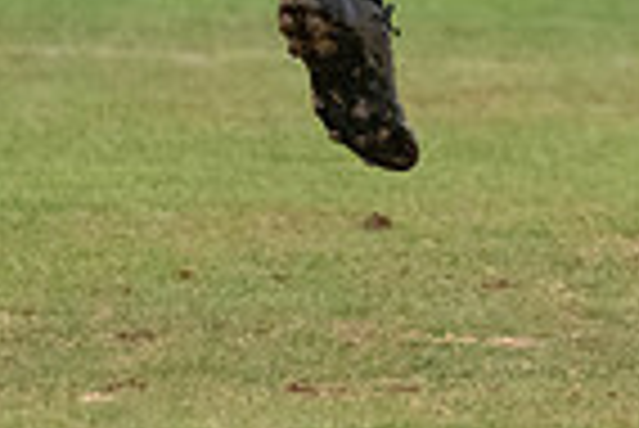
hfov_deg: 1.1
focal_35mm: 1895
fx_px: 33670
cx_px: 358
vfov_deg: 0.7
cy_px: -795
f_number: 5.6
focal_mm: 320
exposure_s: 1/1600
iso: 4000
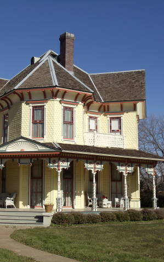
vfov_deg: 29.0
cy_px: 131
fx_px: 507
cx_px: 35
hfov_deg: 18.2
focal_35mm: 71
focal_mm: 6.81
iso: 100
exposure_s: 1/500
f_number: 7.5
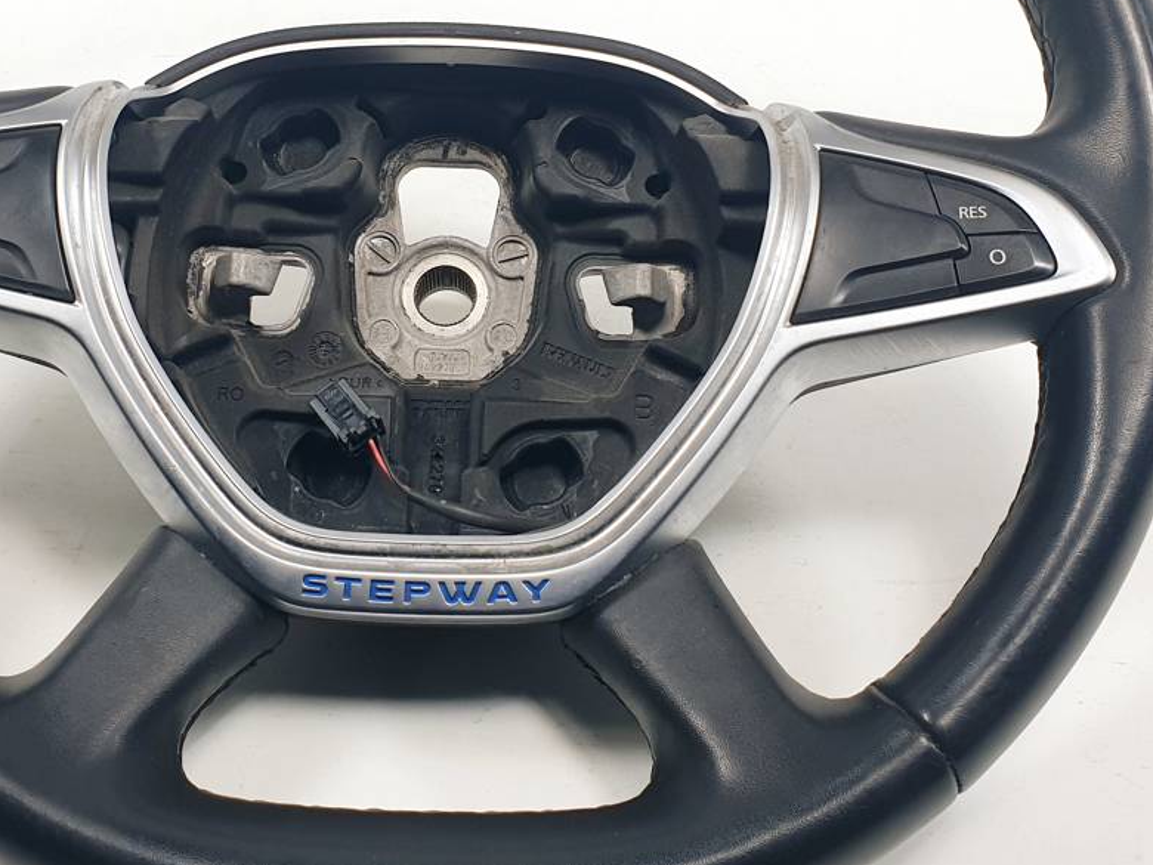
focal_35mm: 48
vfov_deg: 29.9
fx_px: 1599
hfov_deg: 39.6
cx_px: 517
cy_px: 254
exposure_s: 1/234
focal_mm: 4.3
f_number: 2.4
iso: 50
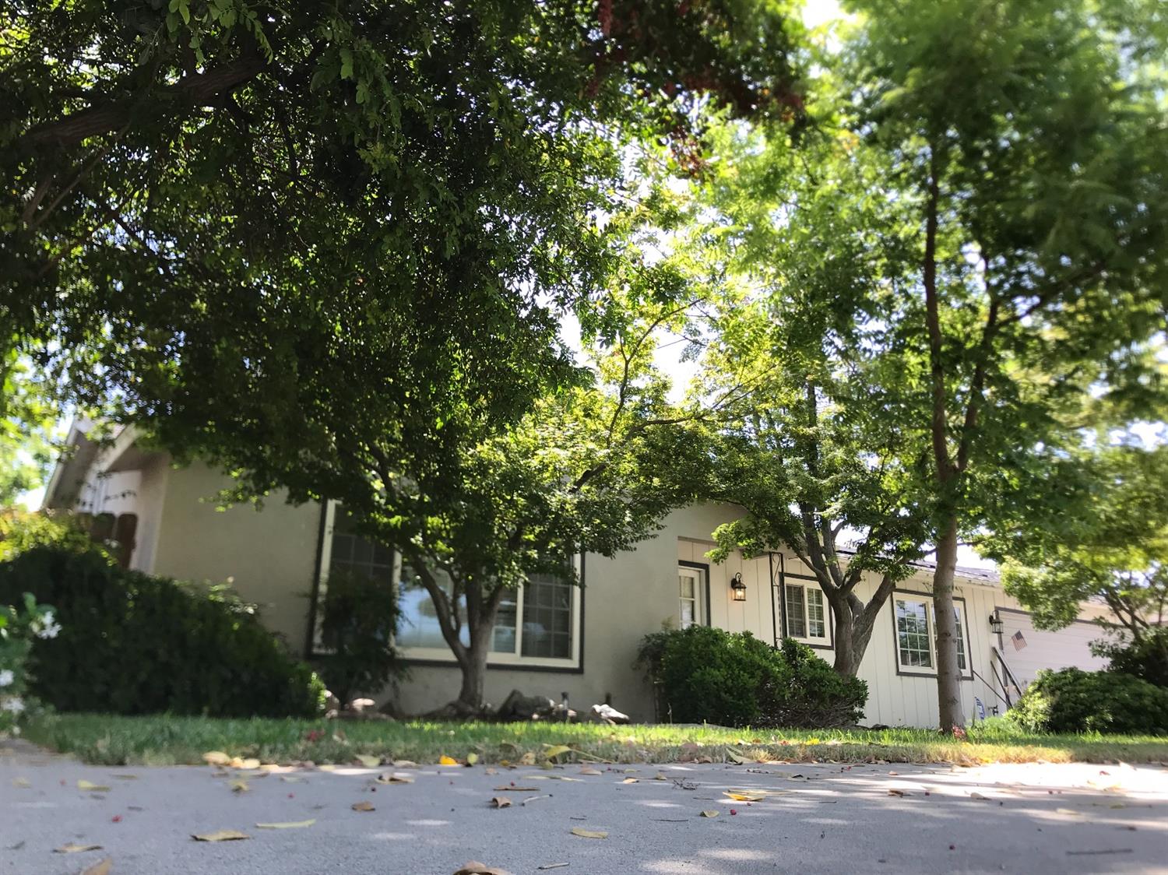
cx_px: 584
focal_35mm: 28
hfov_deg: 63.5
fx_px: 944
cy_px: 438
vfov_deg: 49.7
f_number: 1.8
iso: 20
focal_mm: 3.99
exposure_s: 1/496
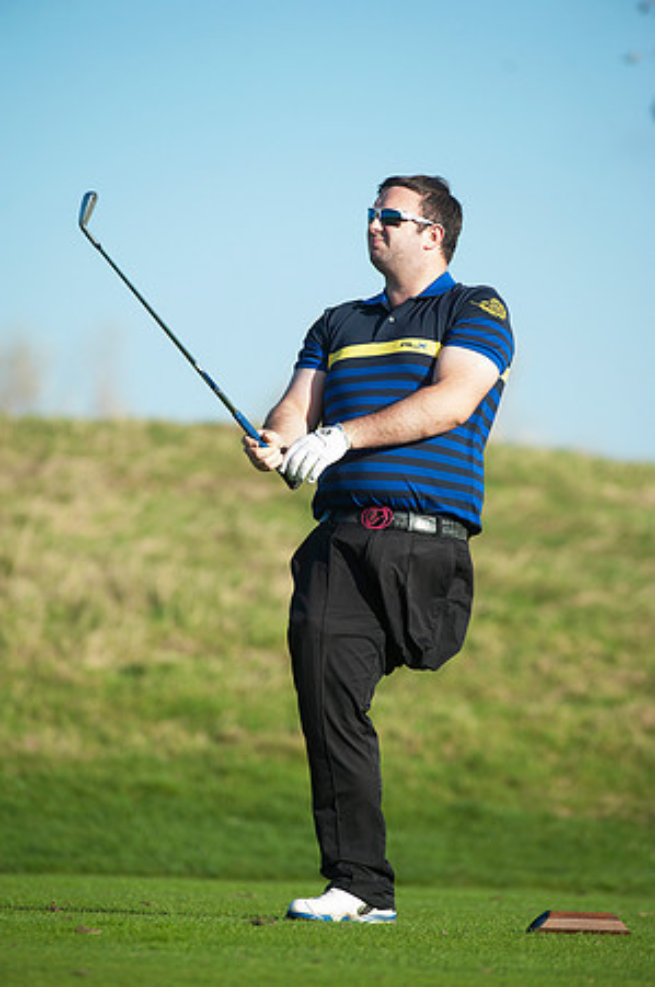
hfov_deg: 4.6
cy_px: 494
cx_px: 328
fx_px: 8206
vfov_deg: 6.9
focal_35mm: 300
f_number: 5.6
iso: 400
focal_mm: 300
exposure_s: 1/1250
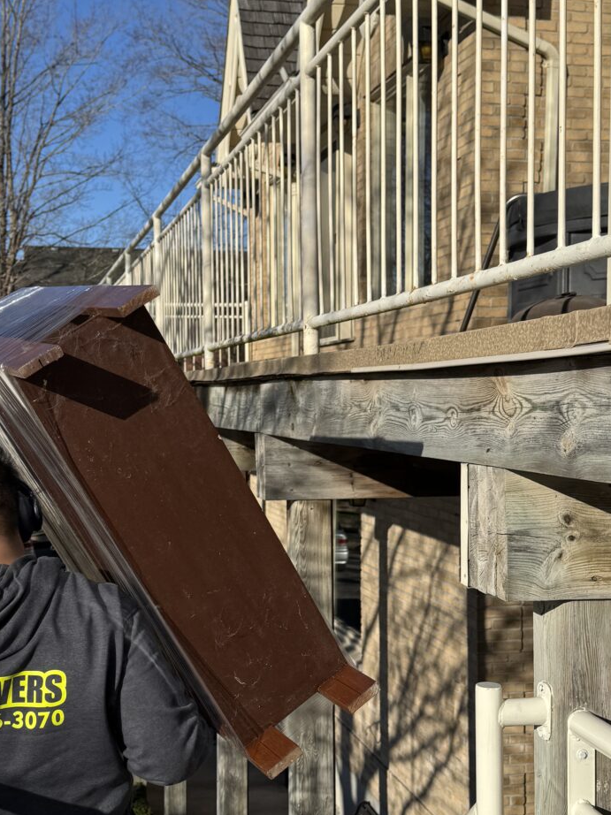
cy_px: 423
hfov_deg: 29.0
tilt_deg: -0.4
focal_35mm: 50
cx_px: 250
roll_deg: +0.5
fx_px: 1177
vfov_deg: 38.2
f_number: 1.78
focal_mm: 6.76
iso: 80
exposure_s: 1/5348
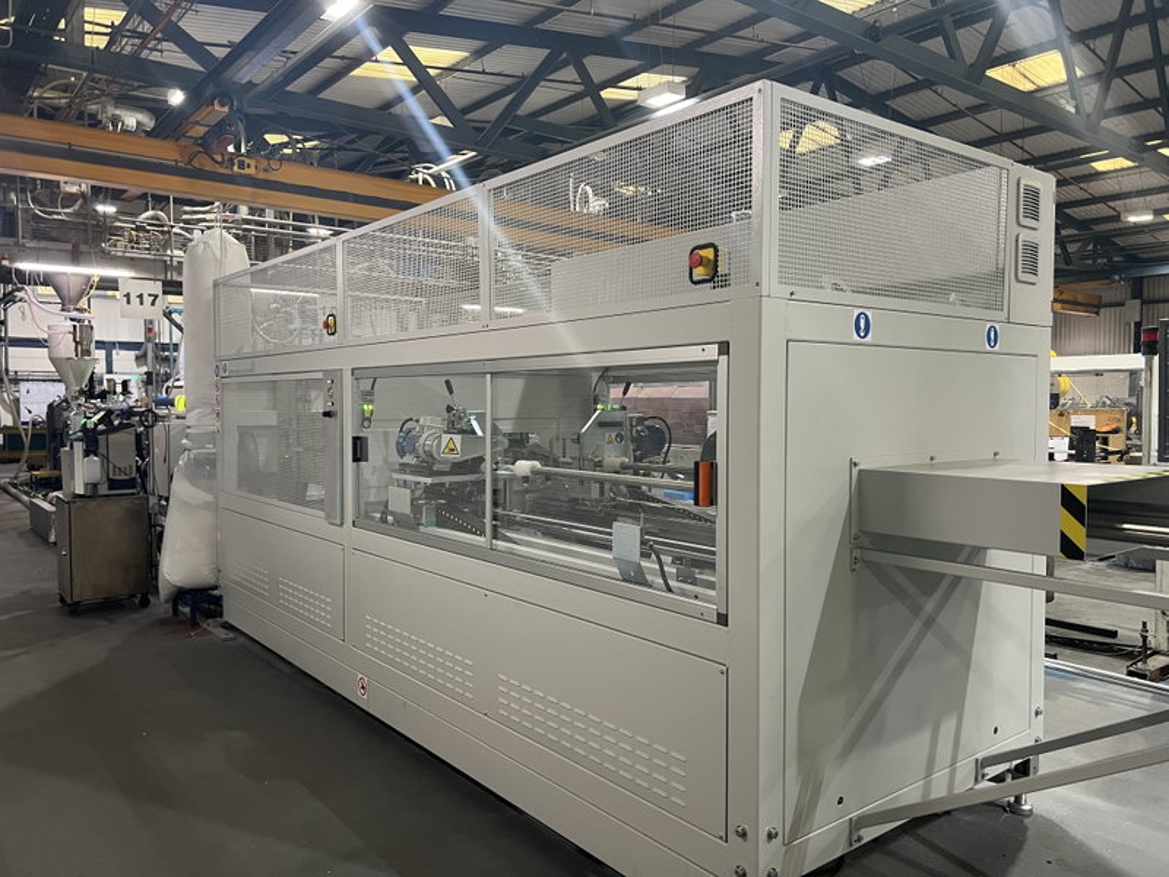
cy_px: 438
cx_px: 584
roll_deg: +0.5
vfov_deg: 53.1
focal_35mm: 26
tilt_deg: -2.9
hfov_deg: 67.3
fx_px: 878
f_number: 1.5
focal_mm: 5.7
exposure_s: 1/50
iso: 200
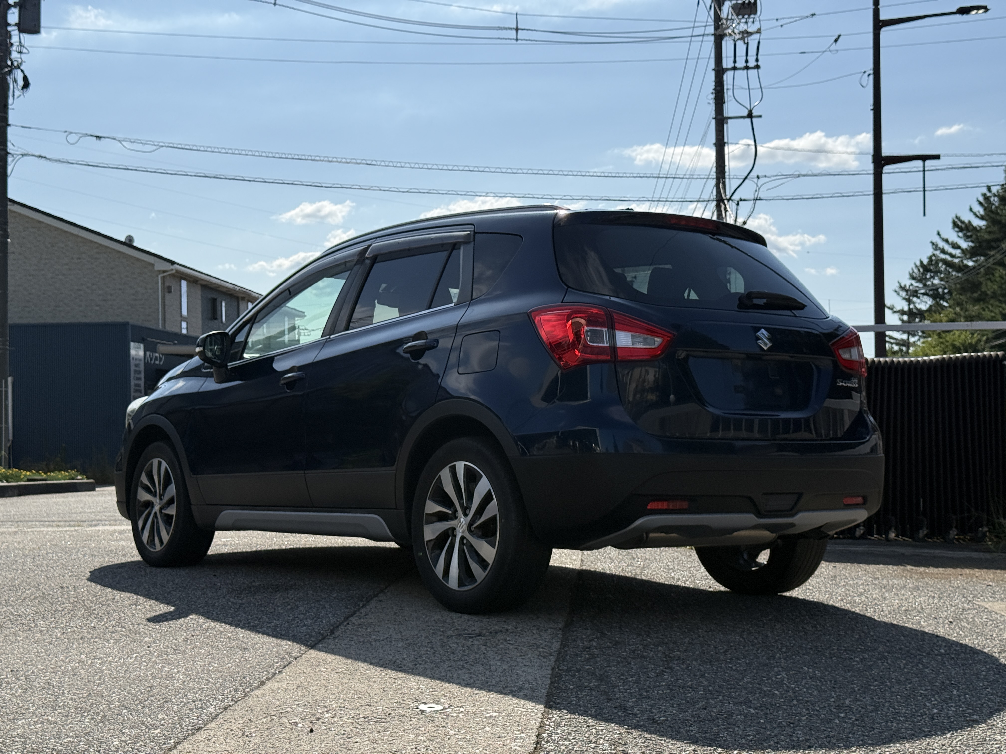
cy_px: 377
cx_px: 503
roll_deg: +0.8
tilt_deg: +2.1
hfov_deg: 39.7
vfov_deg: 30.3
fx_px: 1395
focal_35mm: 48
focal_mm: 6.76
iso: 64
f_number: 1.78
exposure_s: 1/9901
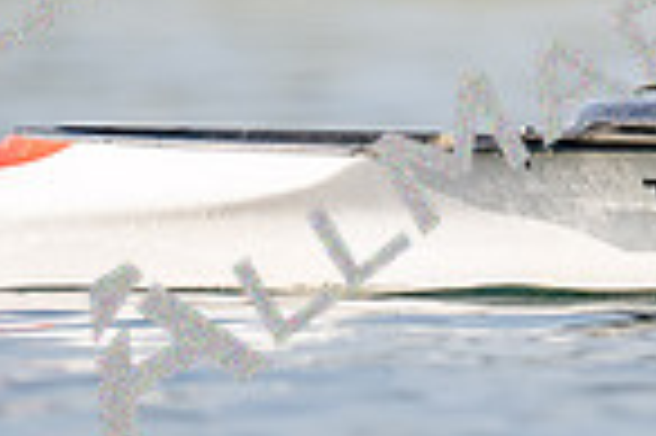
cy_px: -234
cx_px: 997
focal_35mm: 3586
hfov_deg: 0.6
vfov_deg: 0.4
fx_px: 65271
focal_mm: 600
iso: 160
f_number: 4
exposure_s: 1/2500
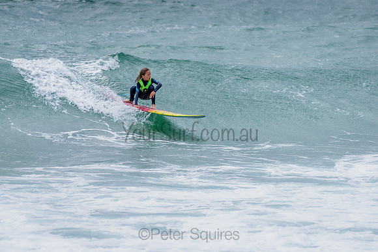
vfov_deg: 2.2
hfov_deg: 3.4
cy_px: 98
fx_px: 6438
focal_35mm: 613
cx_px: 149
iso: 360
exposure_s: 1/2000
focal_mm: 500
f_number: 5.6
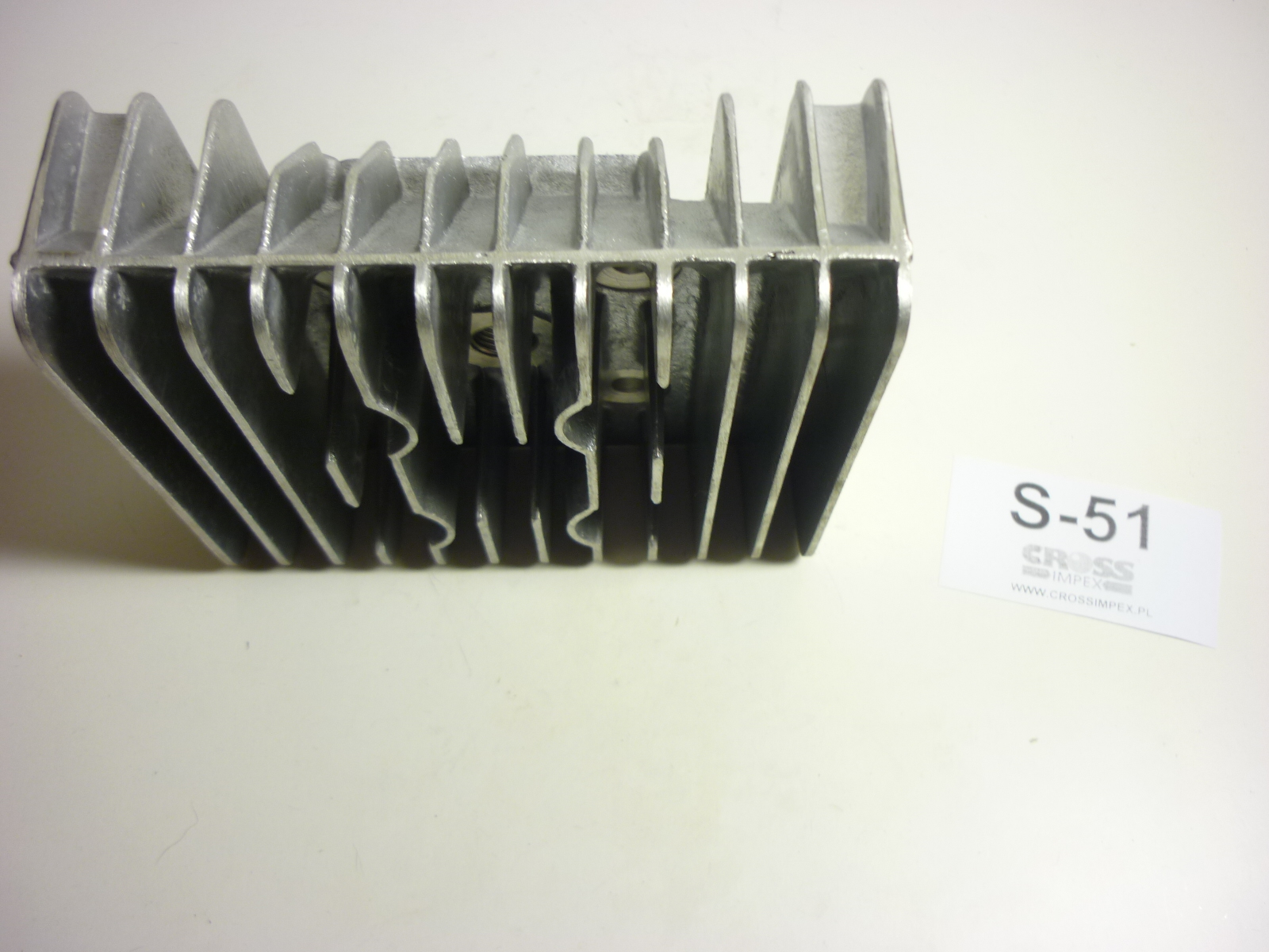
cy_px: 476
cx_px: 634
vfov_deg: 42.9
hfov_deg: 55.4
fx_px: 1210
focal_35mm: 33
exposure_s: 1/20
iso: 80
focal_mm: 5.5
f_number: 2.8
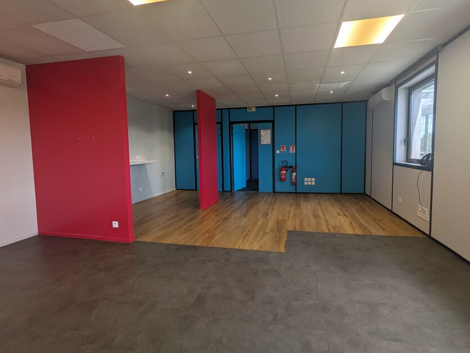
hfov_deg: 94.2
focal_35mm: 16
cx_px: 257
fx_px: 217
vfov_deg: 78.0
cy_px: 163
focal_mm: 1.83
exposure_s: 1/110
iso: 45
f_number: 2.2
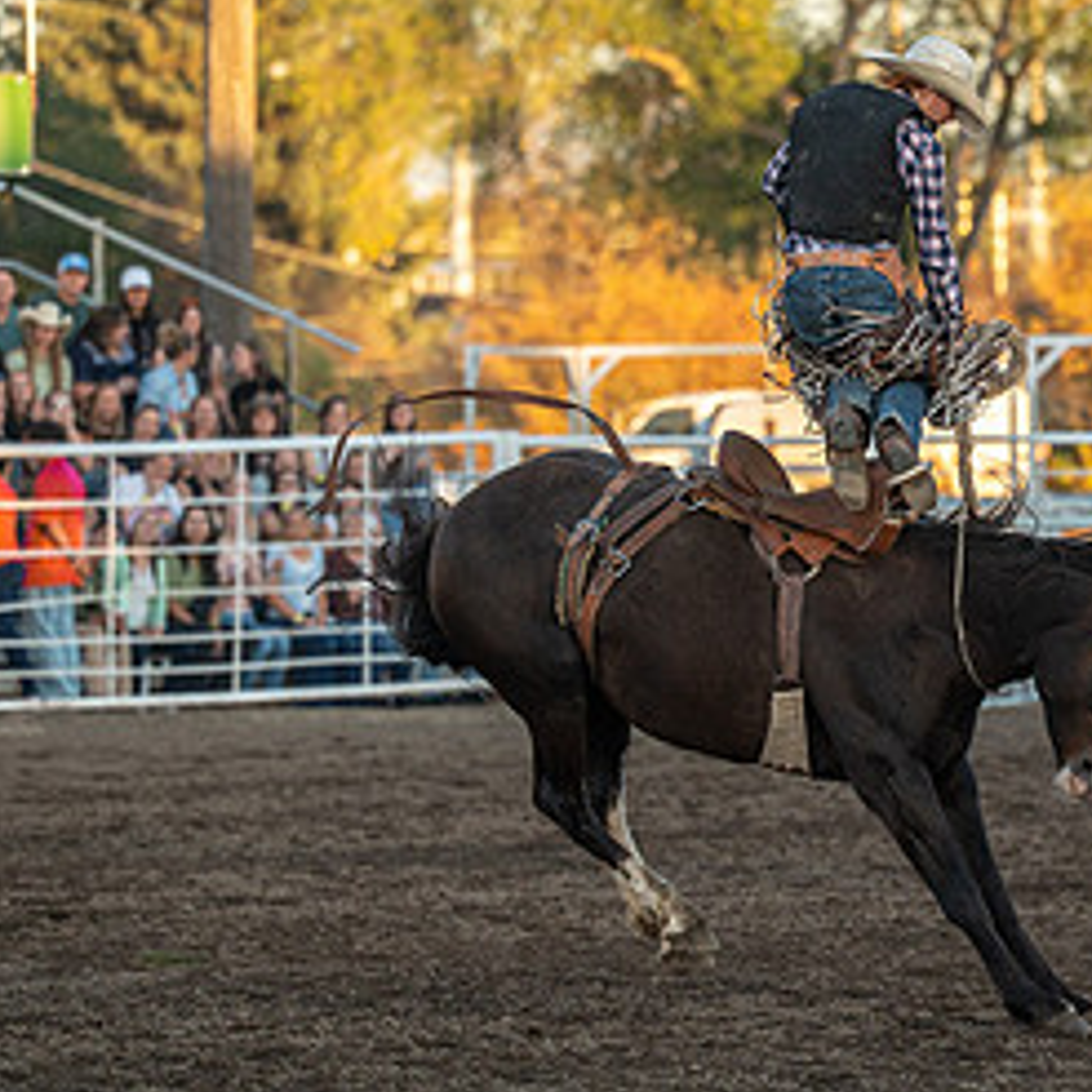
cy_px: 564
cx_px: 1096
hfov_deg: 4.4
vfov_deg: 4.4
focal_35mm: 401
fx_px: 14312
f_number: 4.5
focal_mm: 200
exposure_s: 1/1250
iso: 640
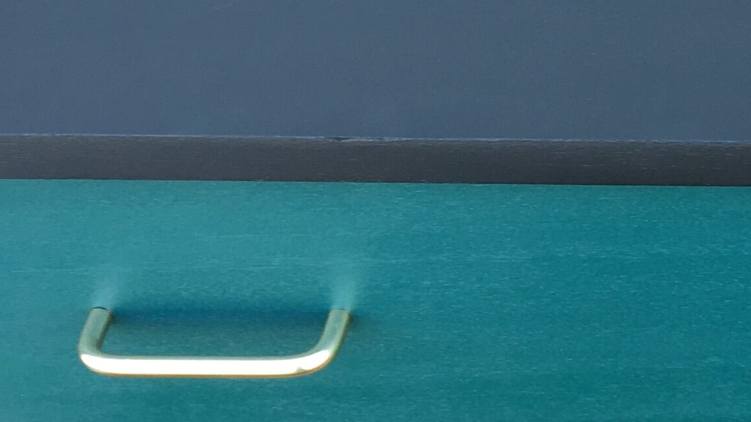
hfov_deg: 18.0
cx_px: 971
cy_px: 439
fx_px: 2211
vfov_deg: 10.8
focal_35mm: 111
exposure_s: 1/50
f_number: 2.2
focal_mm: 4.15
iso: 25
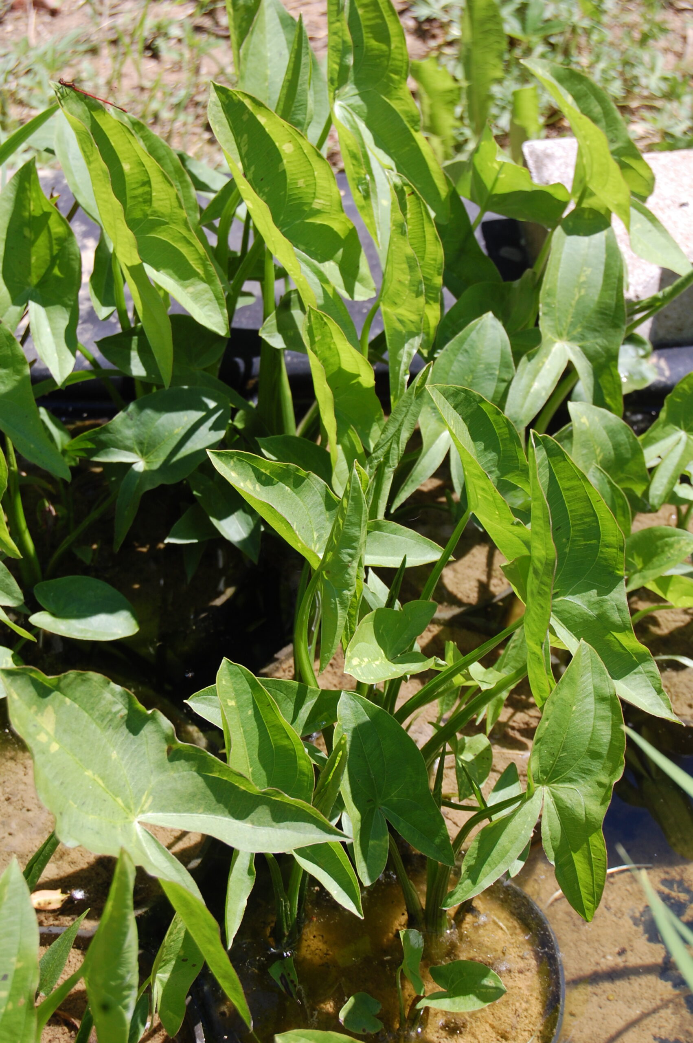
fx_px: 2387
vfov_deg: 24.6
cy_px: 522
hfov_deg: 16.5
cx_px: 346
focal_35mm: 82
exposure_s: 1/200
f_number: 7.1
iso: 200
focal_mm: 55
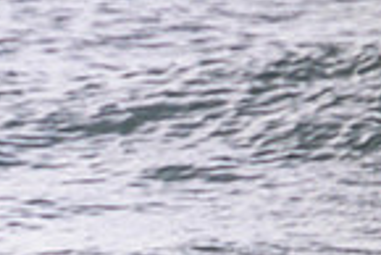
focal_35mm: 3197
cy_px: 435
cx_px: -373
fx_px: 33868
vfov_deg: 0.4
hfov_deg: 0.6
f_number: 11
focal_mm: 800
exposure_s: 1/2000
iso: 2000
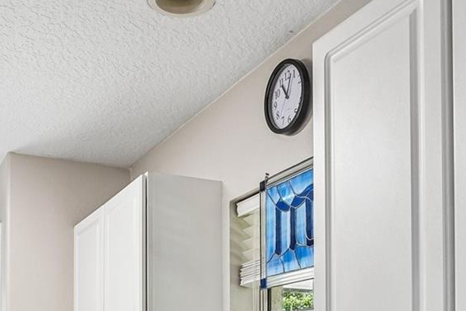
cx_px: 186
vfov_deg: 25.0
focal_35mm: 48
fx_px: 621
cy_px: 383
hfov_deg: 40.9
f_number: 9
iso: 400
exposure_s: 1/6
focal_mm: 17
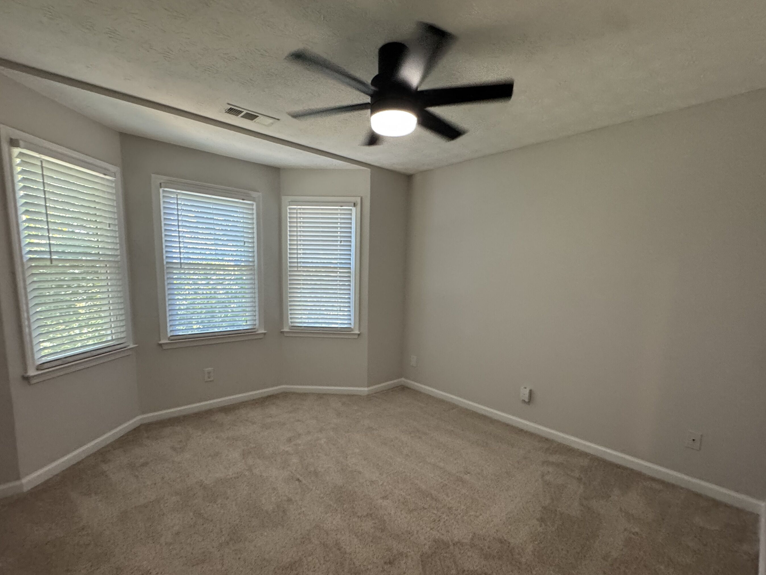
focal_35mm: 16
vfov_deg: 77.9
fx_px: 354
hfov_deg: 94.5
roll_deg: -3.3
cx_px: 392
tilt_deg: -9.1
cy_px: 317
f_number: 2.2
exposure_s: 1/60
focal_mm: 2.22
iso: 320
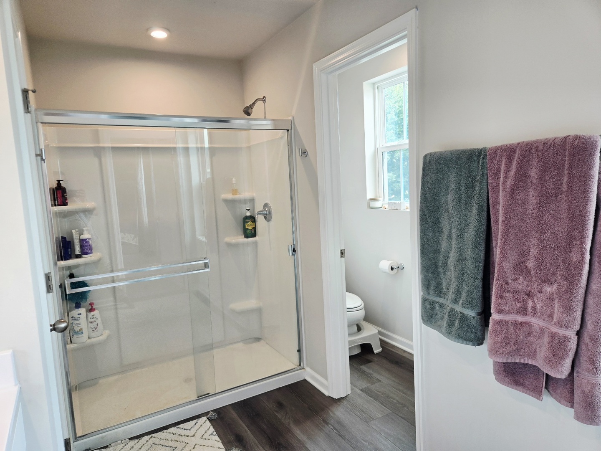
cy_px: 226
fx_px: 399
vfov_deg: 58.9
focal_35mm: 23
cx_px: 300
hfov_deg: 73.9
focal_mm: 5.4
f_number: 1.8
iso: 64
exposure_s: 1/120
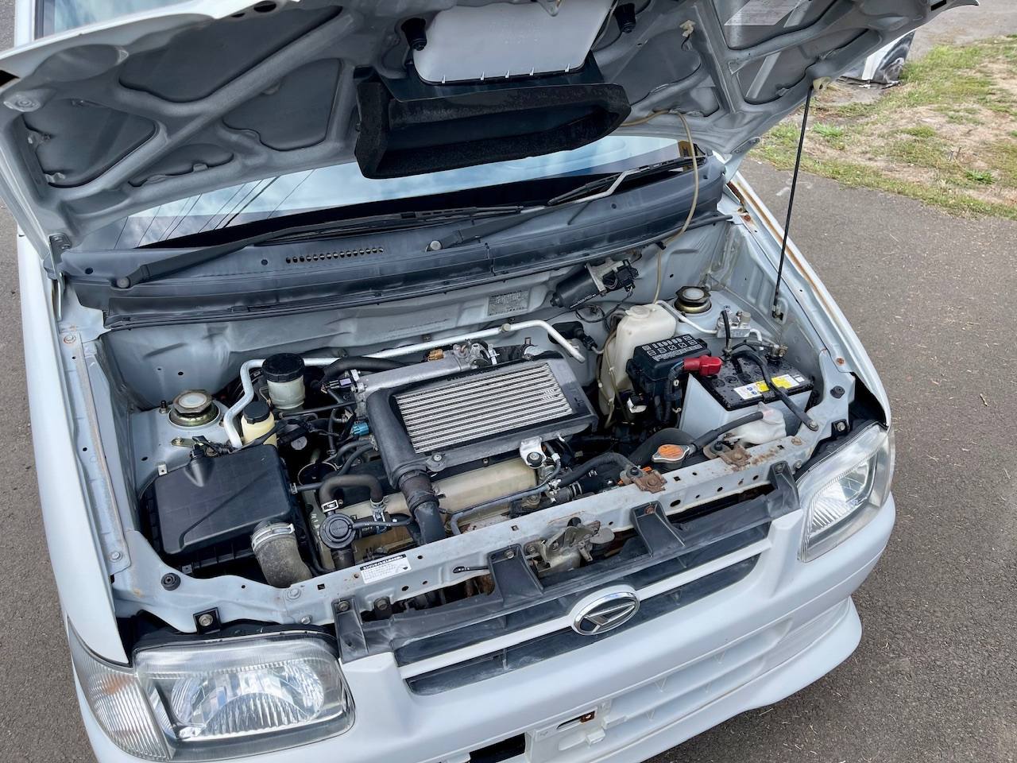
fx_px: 734
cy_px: 382
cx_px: 508
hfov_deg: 69.4
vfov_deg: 54.9
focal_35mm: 25
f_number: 1.6
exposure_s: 1/1048
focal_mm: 5.1
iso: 32
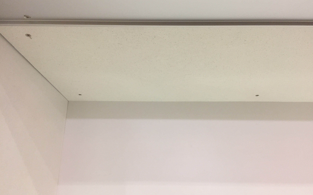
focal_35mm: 31
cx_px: 156
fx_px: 264
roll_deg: -1.1
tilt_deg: +20.0
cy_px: 98
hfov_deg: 61.2
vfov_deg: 40.6
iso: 100
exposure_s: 1/30
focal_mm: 4.15
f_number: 2.2
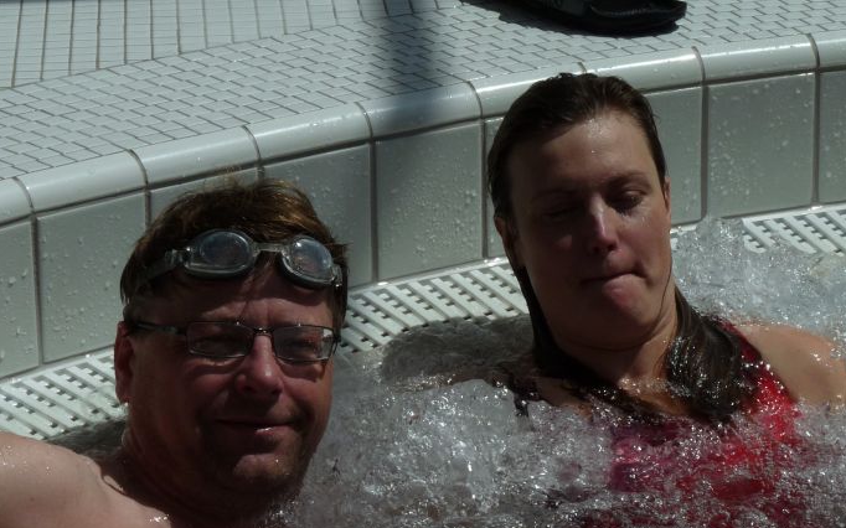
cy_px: 455
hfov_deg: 13.4
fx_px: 3596
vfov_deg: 8.4
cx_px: 433
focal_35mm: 156
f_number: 8
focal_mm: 17.4
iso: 100
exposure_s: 1/640
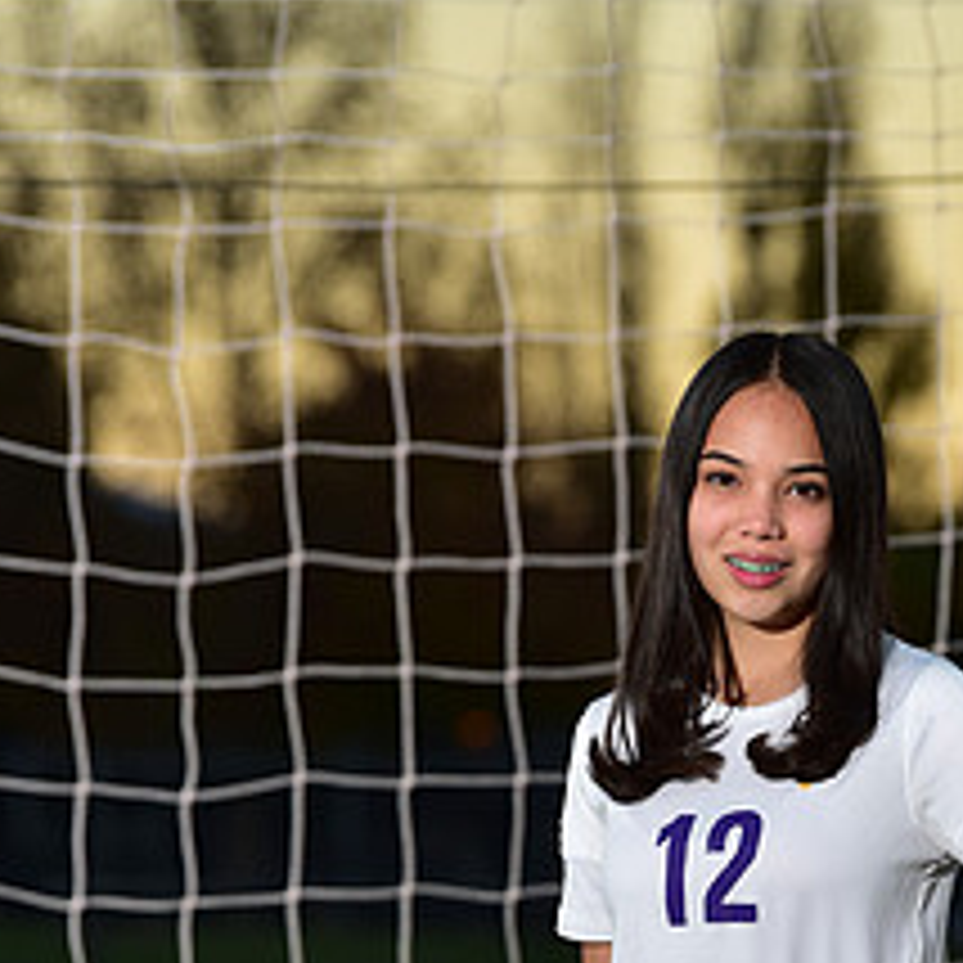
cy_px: 1188
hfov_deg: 4.5
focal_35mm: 392
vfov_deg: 4.5
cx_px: 655
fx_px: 12338
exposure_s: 1/200
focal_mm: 170
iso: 250
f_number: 4.5
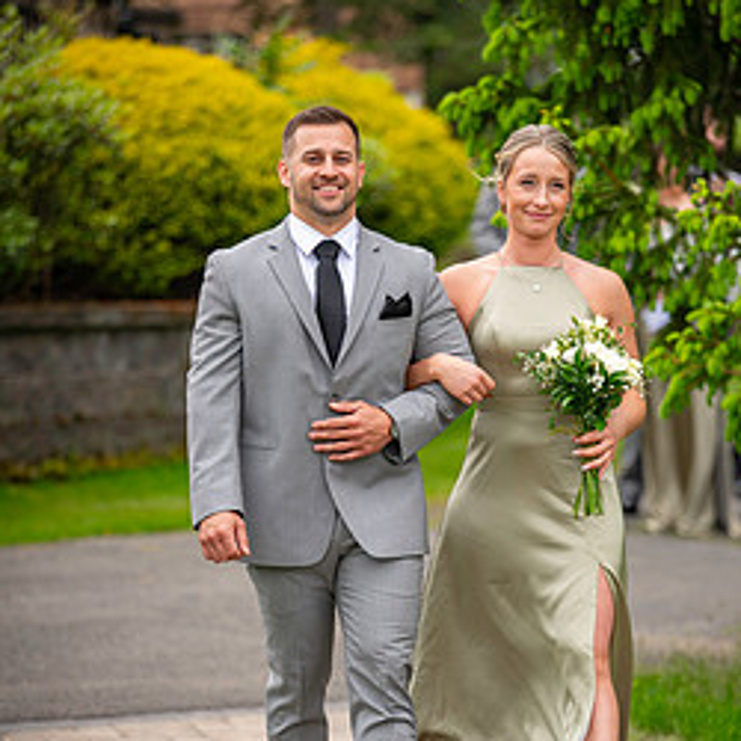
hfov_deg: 7.6
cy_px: 445
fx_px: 5546
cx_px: 442
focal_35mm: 229
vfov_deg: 7.6
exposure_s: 1/320
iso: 100
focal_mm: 150
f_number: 2.8
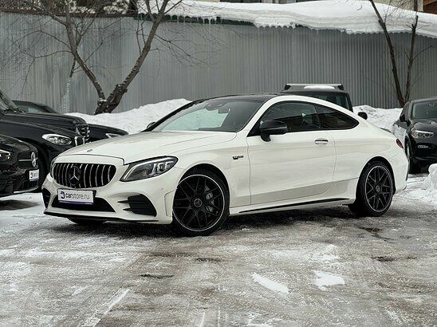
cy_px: 164
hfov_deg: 25.4
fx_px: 971
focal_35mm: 77
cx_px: 218
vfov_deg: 19.1
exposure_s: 1/100
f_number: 2.8
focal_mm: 9
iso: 25
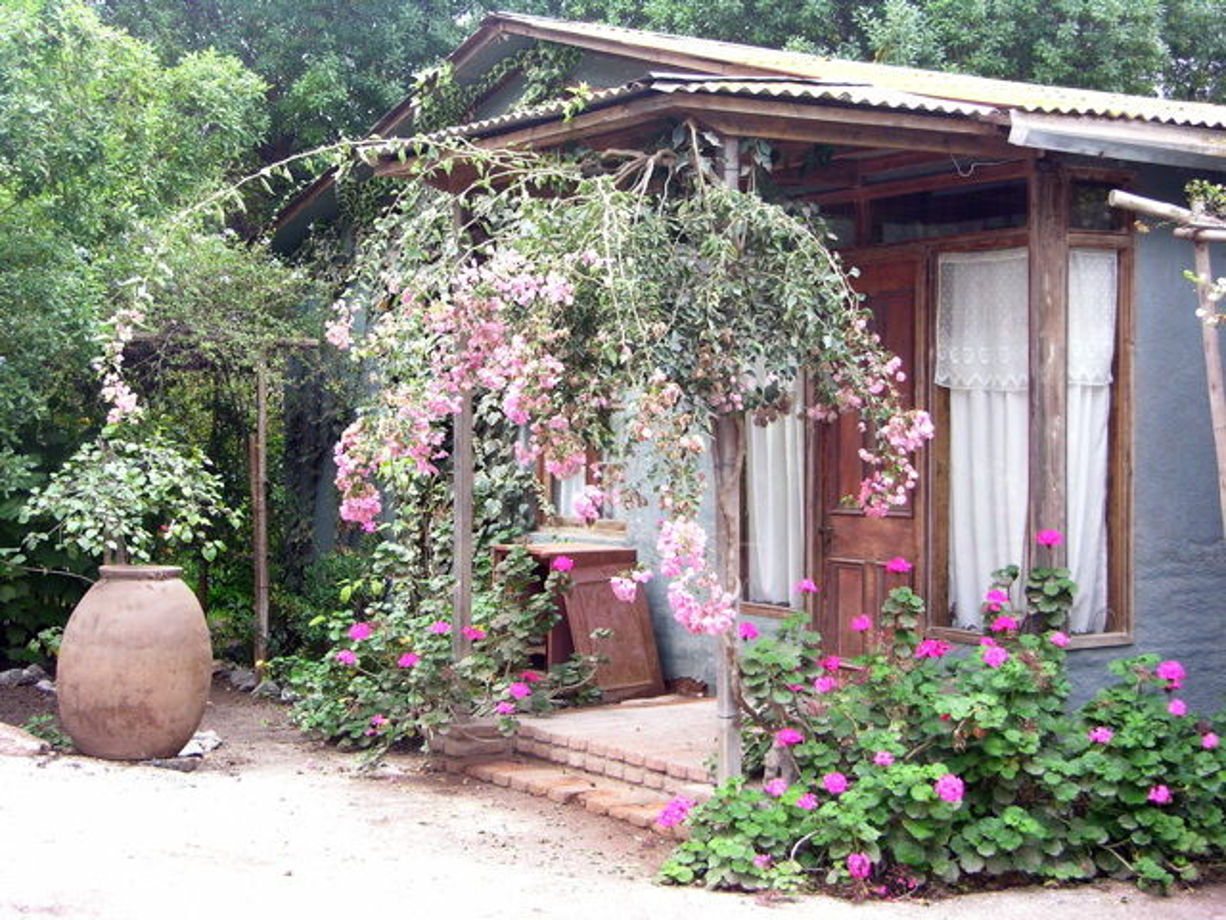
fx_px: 2196
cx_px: 613
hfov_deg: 31.2
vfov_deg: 23.7
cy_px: 460
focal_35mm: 62
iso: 100
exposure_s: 1/60.3
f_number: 3.2
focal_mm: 15.7
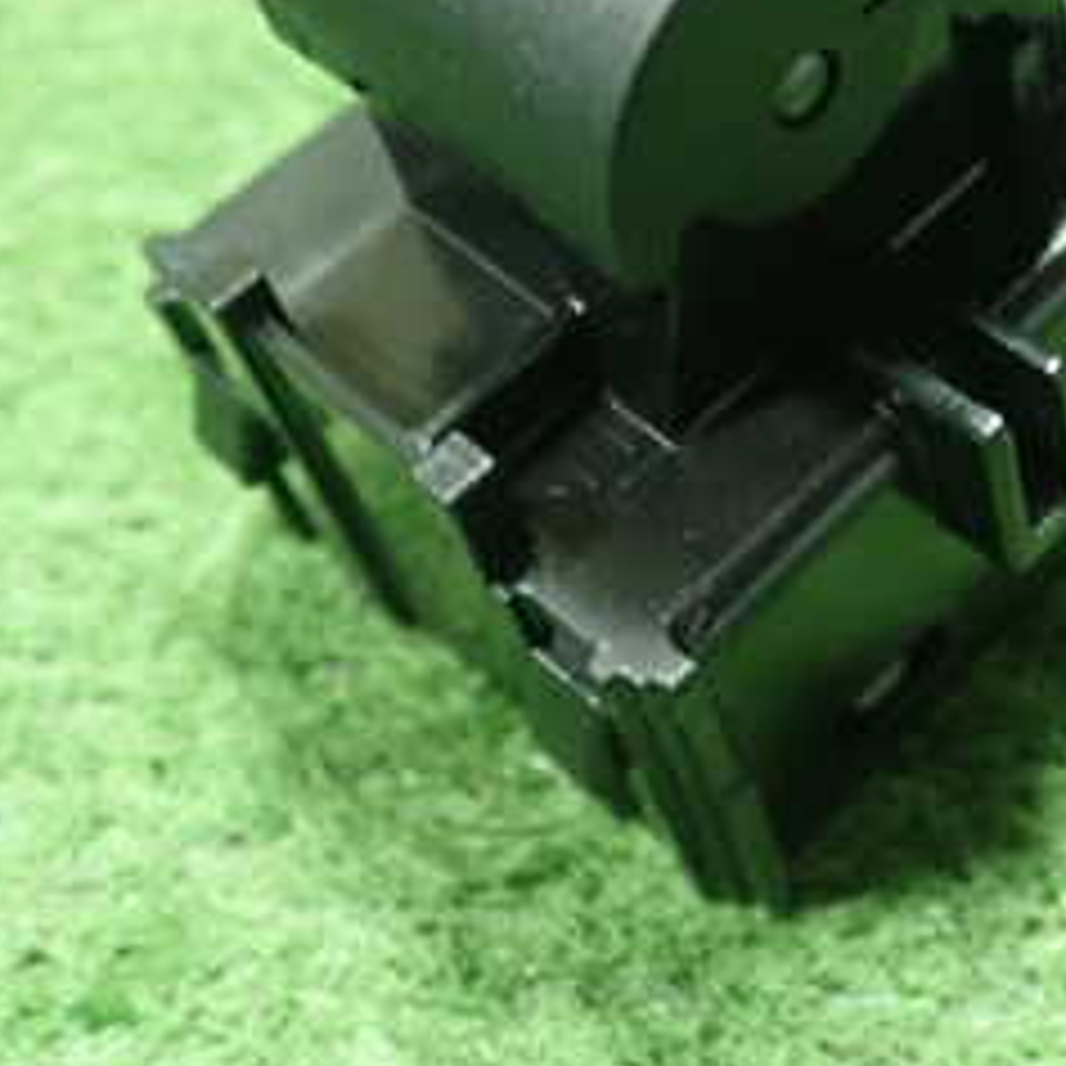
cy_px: 198
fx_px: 2334
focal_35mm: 67
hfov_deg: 25.0
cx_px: 954
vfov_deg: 25.2
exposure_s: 1/80
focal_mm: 5.5
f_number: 2.3
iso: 800
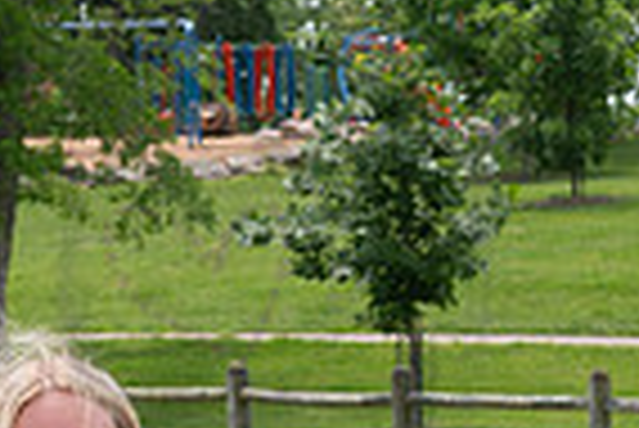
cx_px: 220
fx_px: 4744
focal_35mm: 267
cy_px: 807
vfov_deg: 5.1
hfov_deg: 7.7
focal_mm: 62
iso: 400
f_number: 9
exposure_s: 1/400
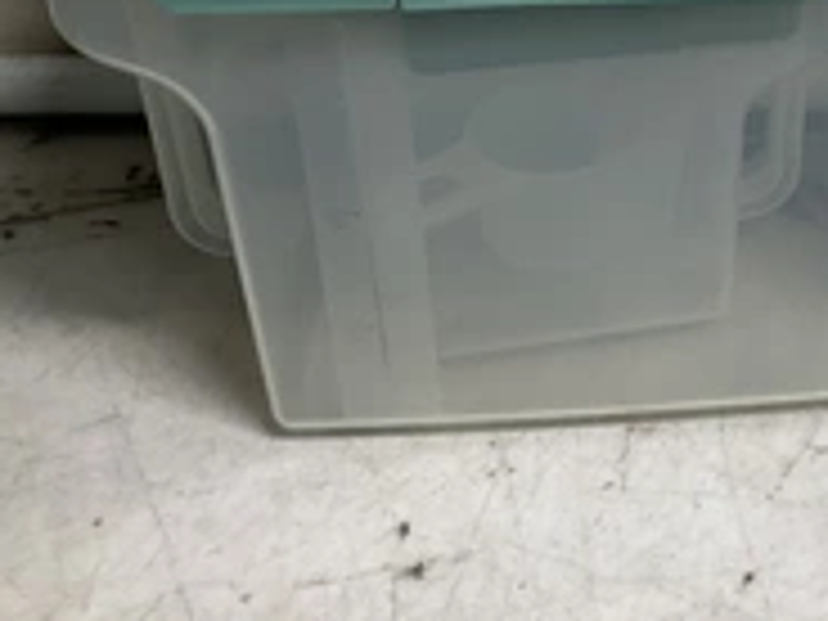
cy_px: -40
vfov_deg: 22.2
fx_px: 1507
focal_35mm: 63
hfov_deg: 29.0
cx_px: 806
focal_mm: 3
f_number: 1.8
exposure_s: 1/60
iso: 40
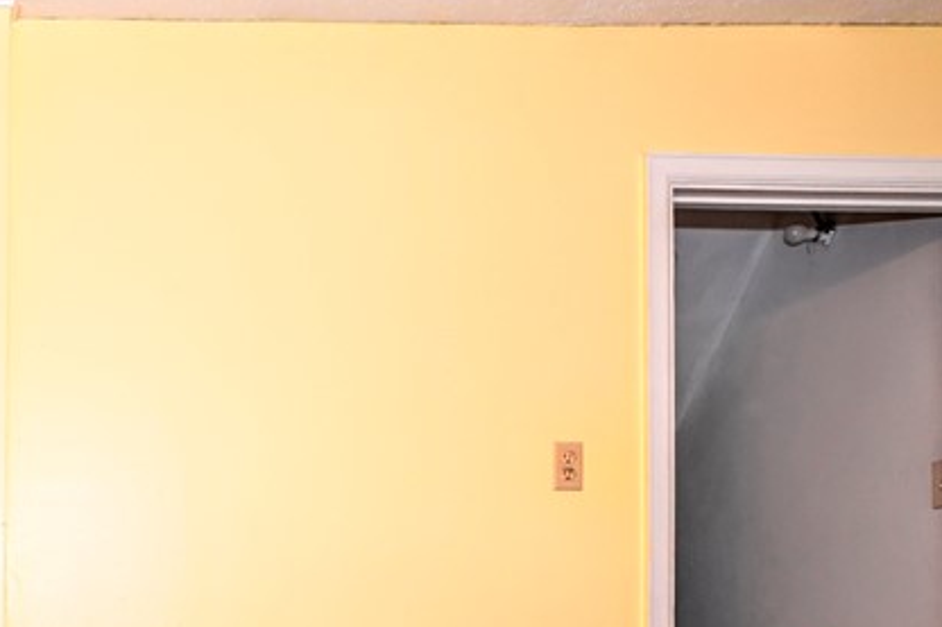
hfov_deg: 38.7
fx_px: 1229
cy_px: 602
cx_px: 75
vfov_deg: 27.3
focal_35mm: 47
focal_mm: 12
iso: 280
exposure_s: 1/60
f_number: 4
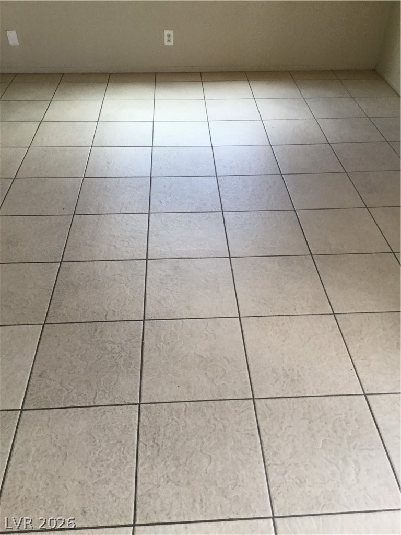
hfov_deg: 45.4
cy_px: 268
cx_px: 200
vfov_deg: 58.4
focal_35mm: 31
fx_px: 479
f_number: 2.4
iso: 25
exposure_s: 1/30
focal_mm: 3.3
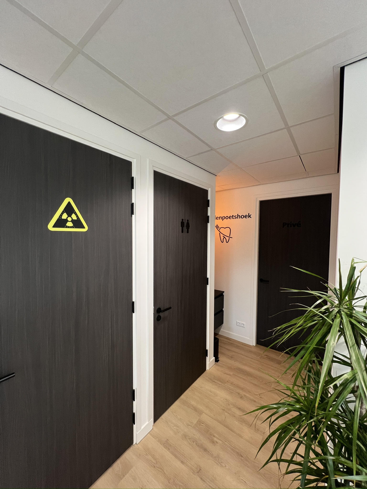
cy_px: 244
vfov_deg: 106.2
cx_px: 184
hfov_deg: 89.9
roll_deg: -0.2
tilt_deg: -1.0
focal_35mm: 13
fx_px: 184
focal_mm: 1.57
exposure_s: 1/50
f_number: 1.8
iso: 160
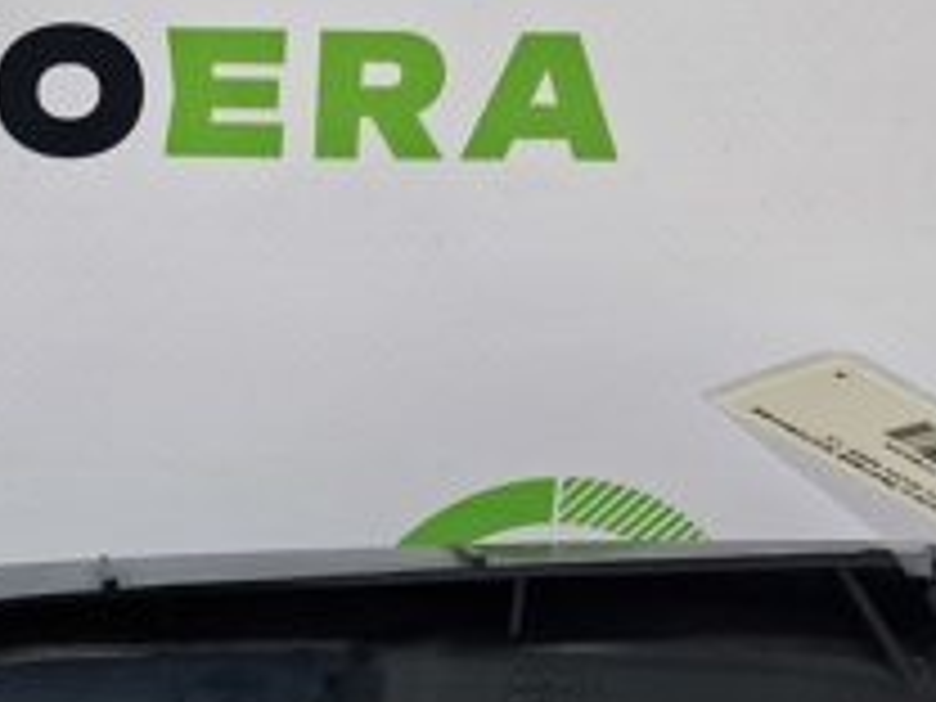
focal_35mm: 83
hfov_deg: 23.0
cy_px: 979
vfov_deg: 16.5
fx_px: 2244
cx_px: 112
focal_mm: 4
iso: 50
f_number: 1.8
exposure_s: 1/50
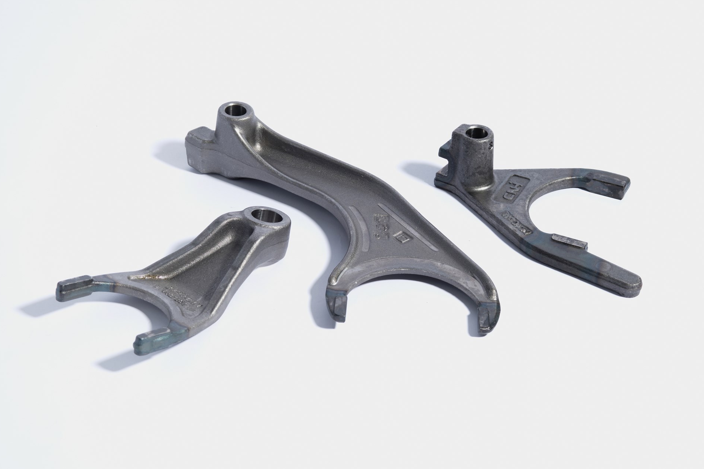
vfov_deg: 17.9
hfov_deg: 26.7
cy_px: 235
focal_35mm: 76
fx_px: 1486
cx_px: 351
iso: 160
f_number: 8
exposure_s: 1/125
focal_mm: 50
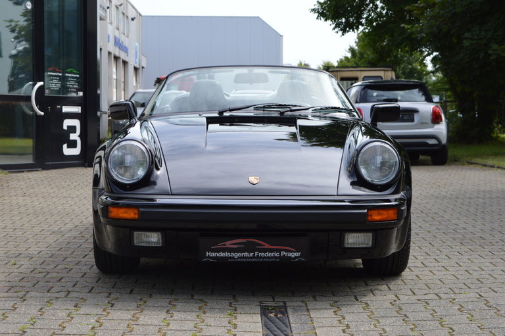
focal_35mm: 72
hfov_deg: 28.1
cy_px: 168
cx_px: 252
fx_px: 1009
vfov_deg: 18.9
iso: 100
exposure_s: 1/200
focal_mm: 48
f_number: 7.1
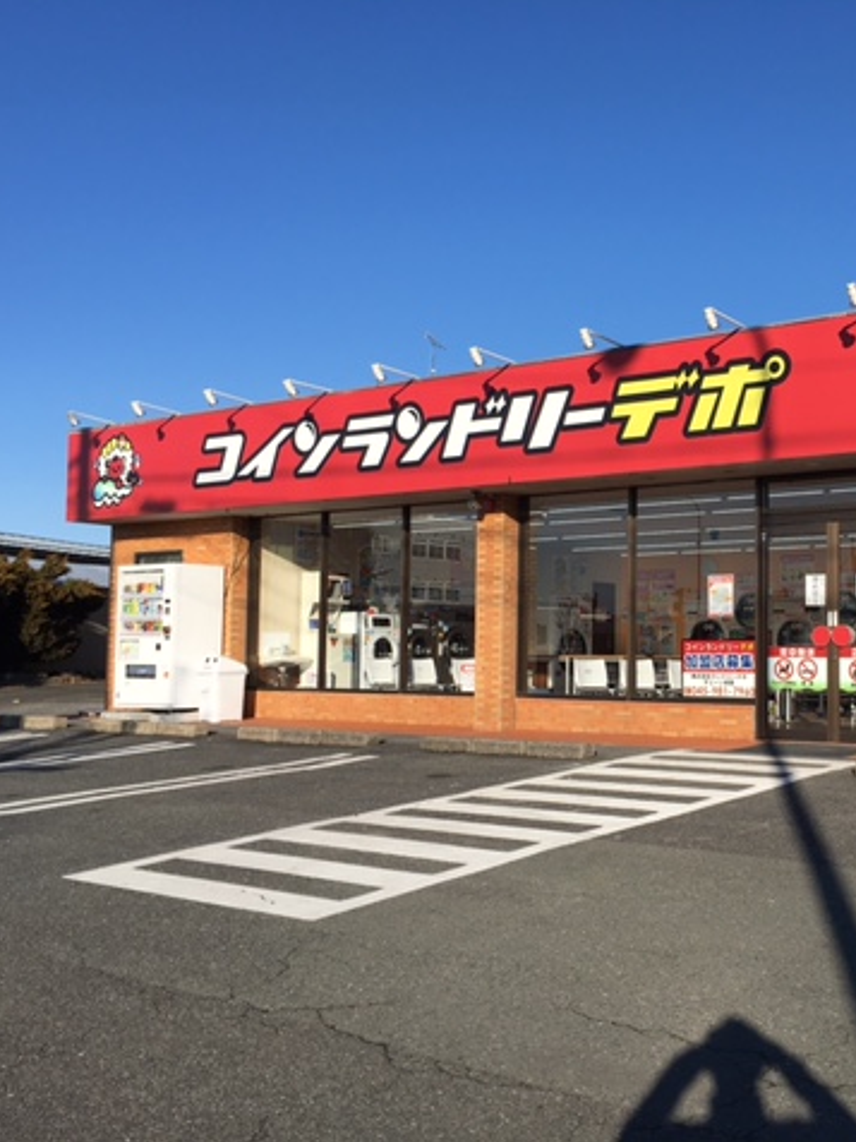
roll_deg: -0.2
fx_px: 1286
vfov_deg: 47.9
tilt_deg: +3.9
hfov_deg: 35.7
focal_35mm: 39
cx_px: 681
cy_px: 569
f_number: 2.2
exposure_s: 1/1923
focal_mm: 4.15
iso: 25
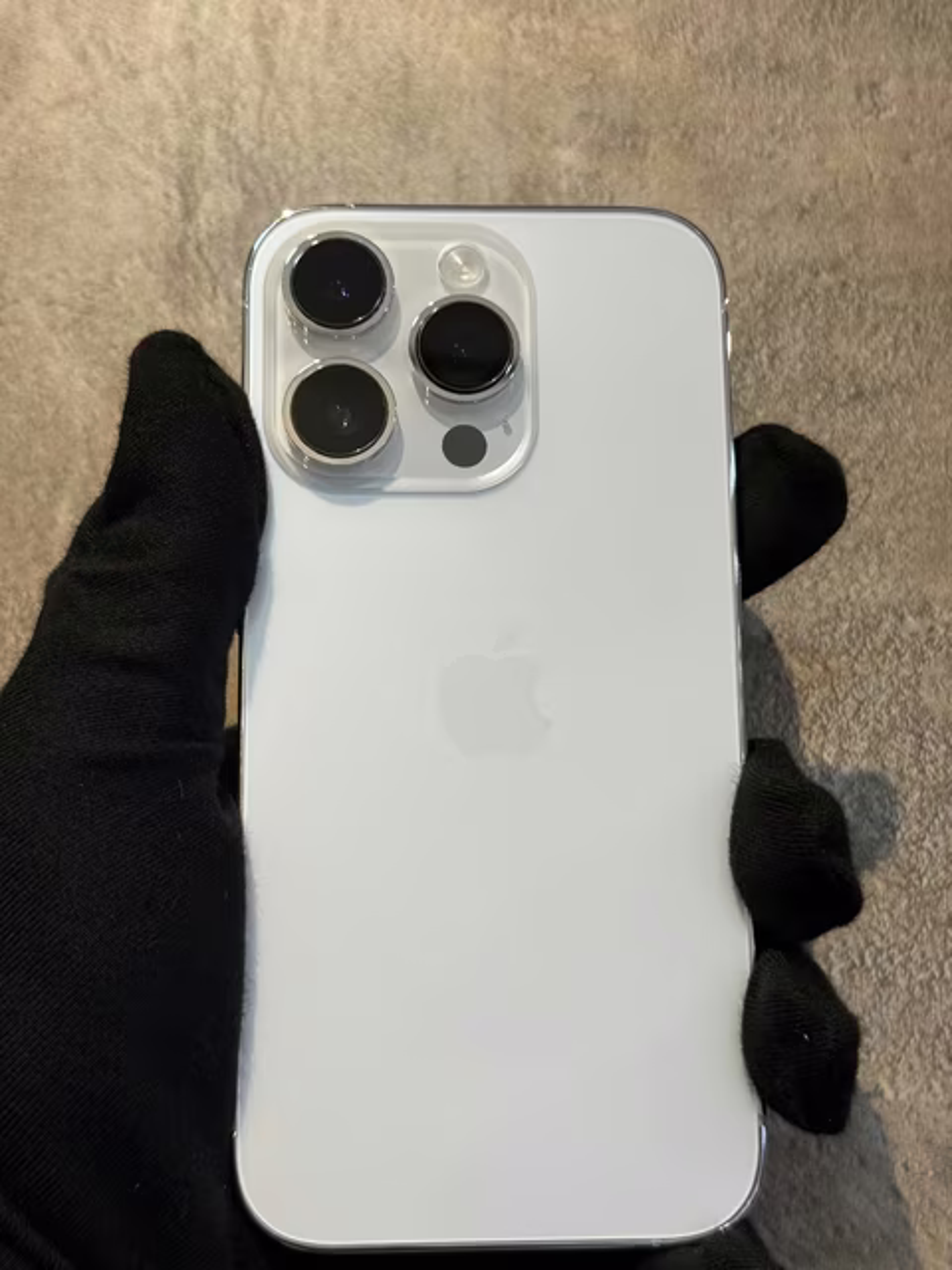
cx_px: 476
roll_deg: -3.6
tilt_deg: +13.5
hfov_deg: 30.3
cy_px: 635
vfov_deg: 39.7
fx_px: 1760
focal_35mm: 48
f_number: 1.78
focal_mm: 6.76
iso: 80
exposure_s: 1/100
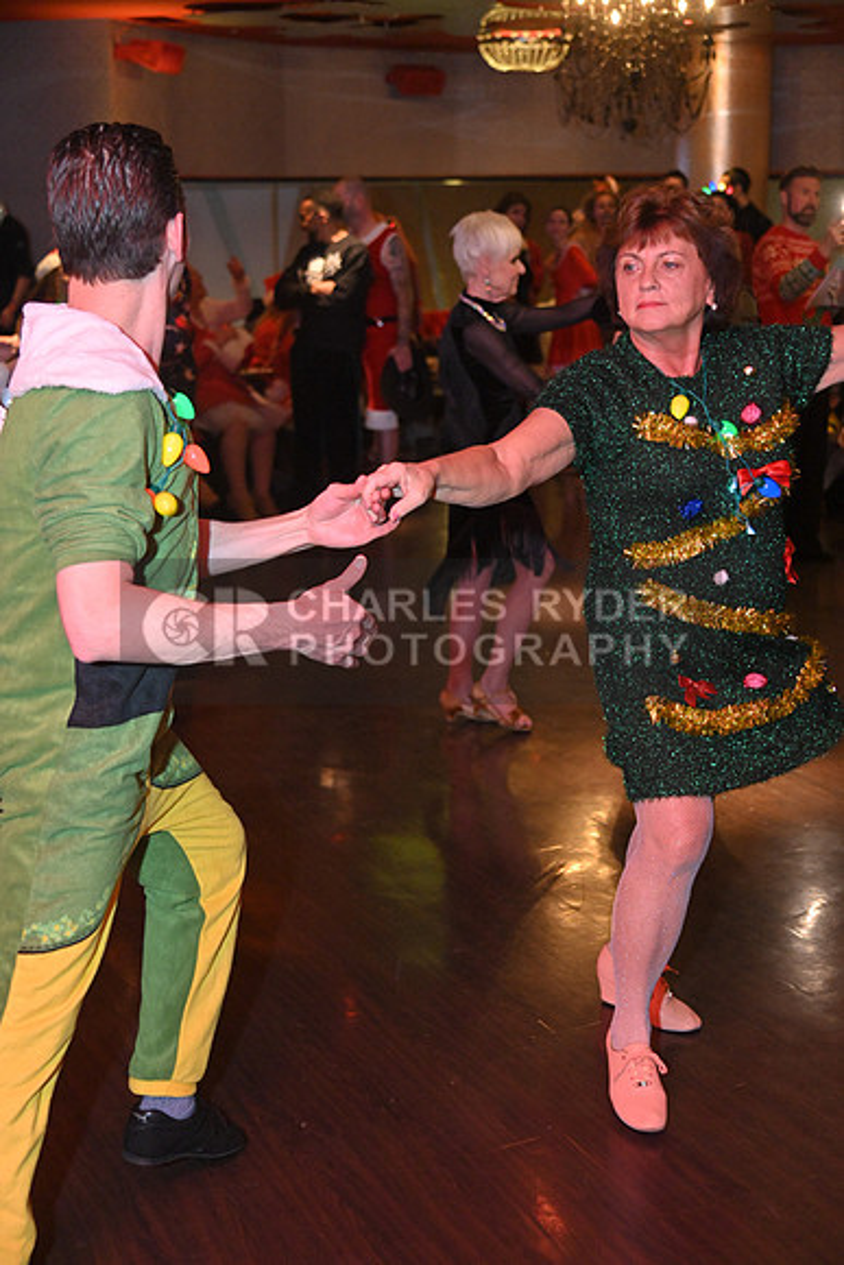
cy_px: 632
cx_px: 422
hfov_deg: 27.0
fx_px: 1757
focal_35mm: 50
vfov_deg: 39.6
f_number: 4
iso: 4000
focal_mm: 50
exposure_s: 1/100
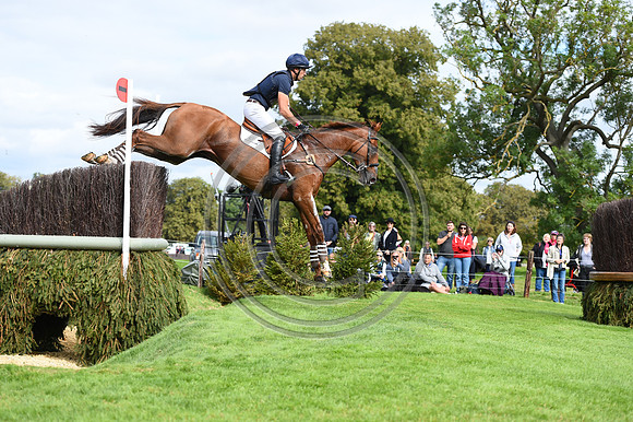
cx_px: 316
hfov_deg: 28.9
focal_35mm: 70
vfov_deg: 19.4
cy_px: 211
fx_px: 1230
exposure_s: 1/1250
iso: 180
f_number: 3.5
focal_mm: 70
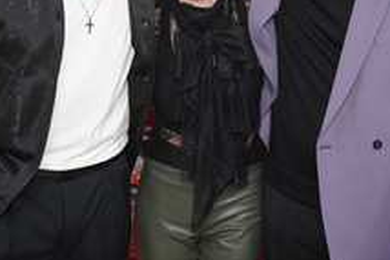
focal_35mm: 80
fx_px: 867
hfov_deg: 25.3
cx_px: 187
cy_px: -7
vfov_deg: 16.7
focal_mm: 38
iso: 1600
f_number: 4.5
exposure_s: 1/100
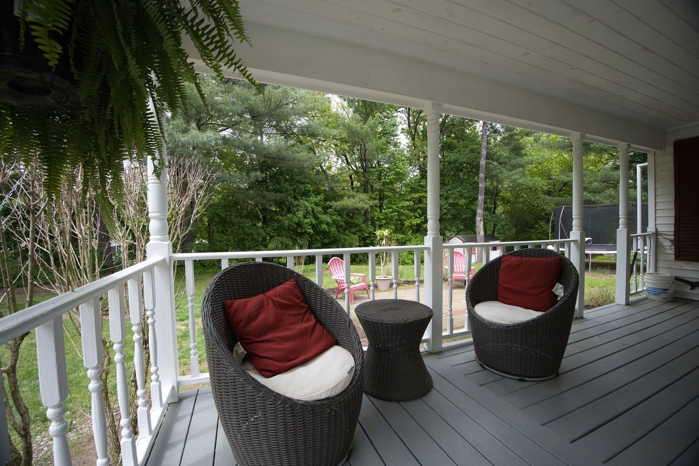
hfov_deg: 104.3
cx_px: 350
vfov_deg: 81.2
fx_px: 272
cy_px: 233
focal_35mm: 14
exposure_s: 1/320
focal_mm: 14
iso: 320
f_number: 8
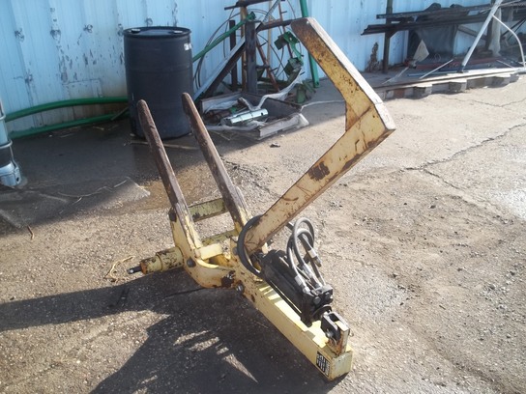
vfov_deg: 42.9
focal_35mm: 33
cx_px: 263
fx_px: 501
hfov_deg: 55.4
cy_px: 197
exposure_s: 1/200
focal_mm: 5.9
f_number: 3.3
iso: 64
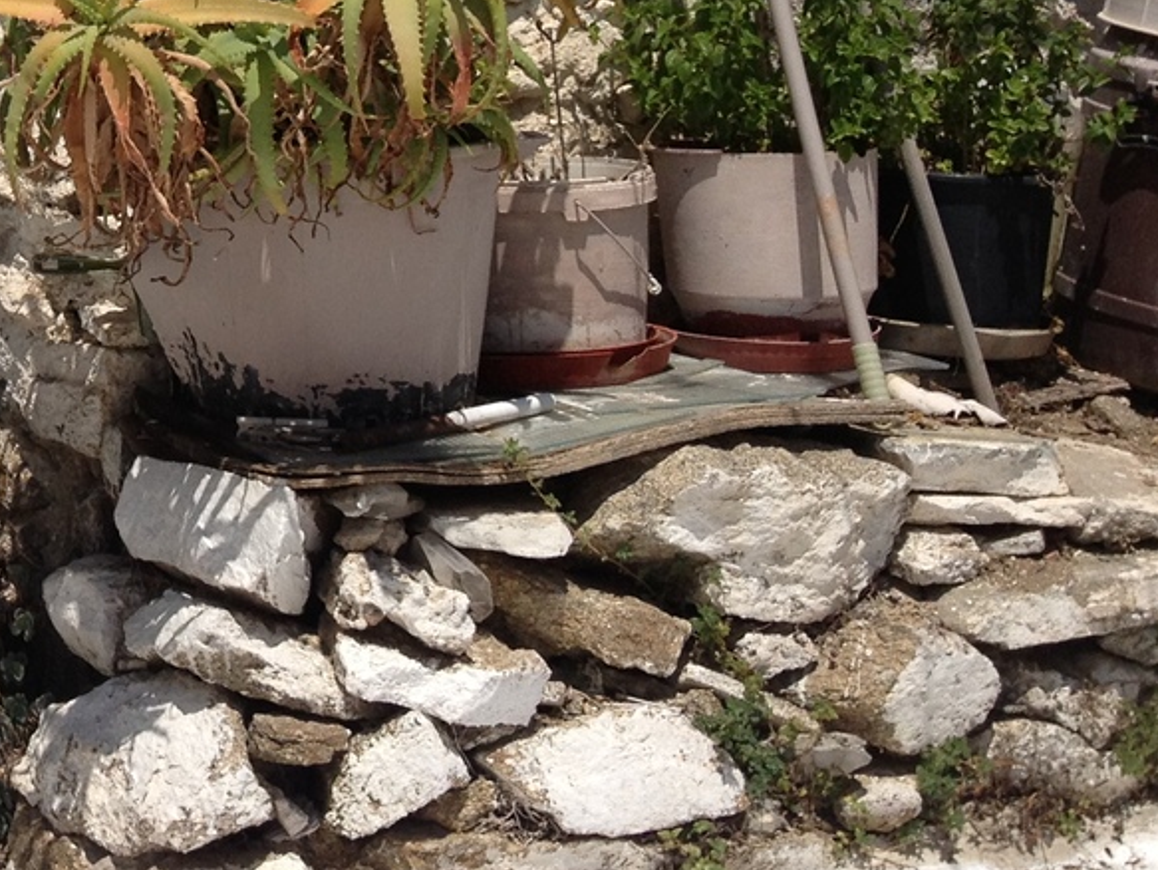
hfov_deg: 18.9
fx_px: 3213
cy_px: -119
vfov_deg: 15.0
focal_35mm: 96
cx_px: -371
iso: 50
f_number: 2.4
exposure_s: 1/3067
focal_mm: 4.28
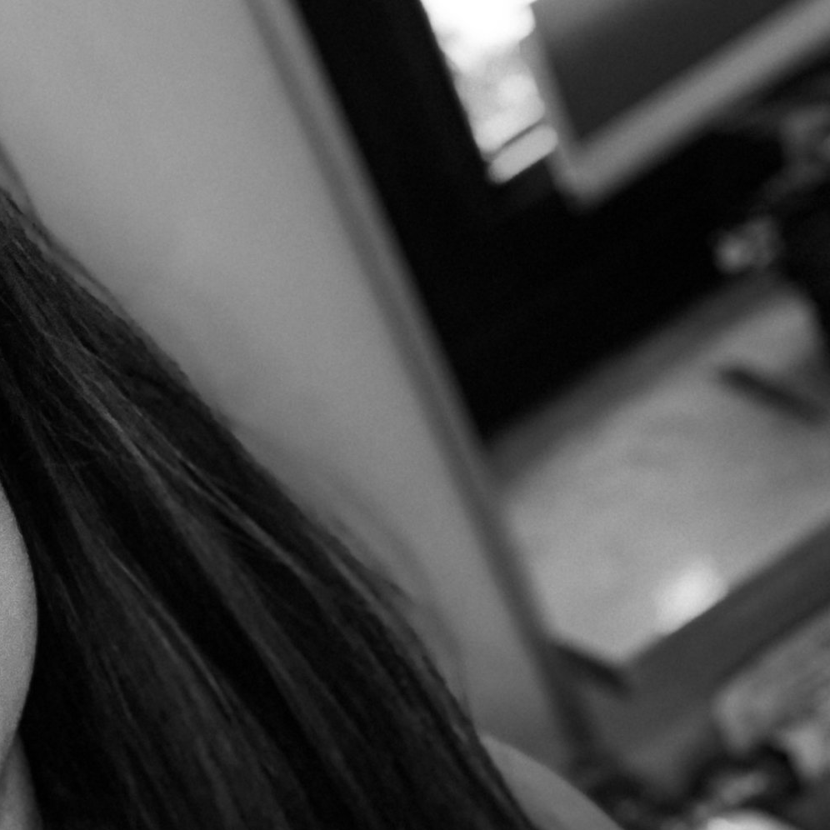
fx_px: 1926
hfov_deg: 23.6
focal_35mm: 71
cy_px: 902
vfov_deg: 23.0
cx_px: 71
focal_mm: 2.87
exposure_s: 1/22
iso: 250
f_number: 2.2
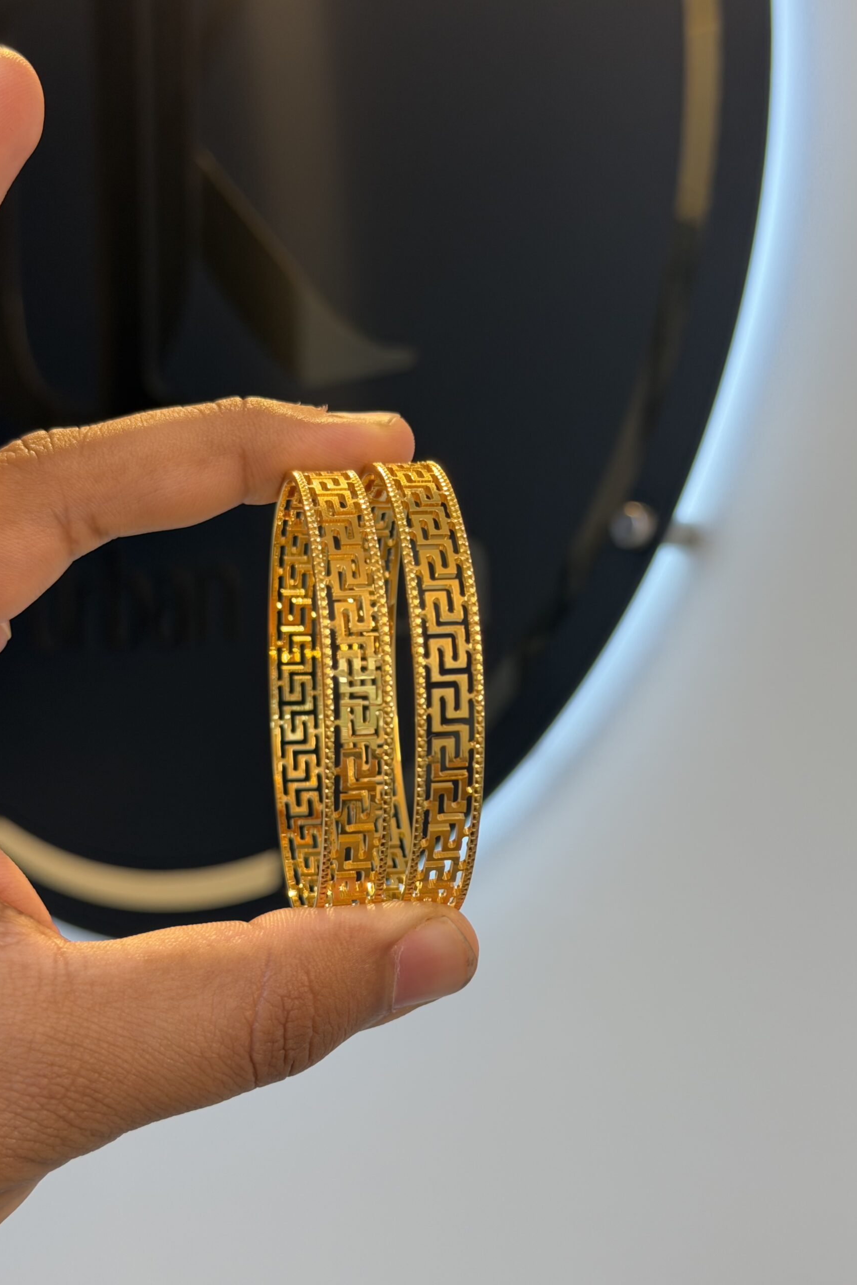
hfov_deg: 27.0
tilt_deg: +2.0
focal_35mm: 50
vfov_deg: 39.6
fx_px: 1785
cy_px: 642
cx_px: 441
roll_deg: +0.7
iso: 50
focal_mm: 6.76
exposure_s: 1/121
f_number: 1.78
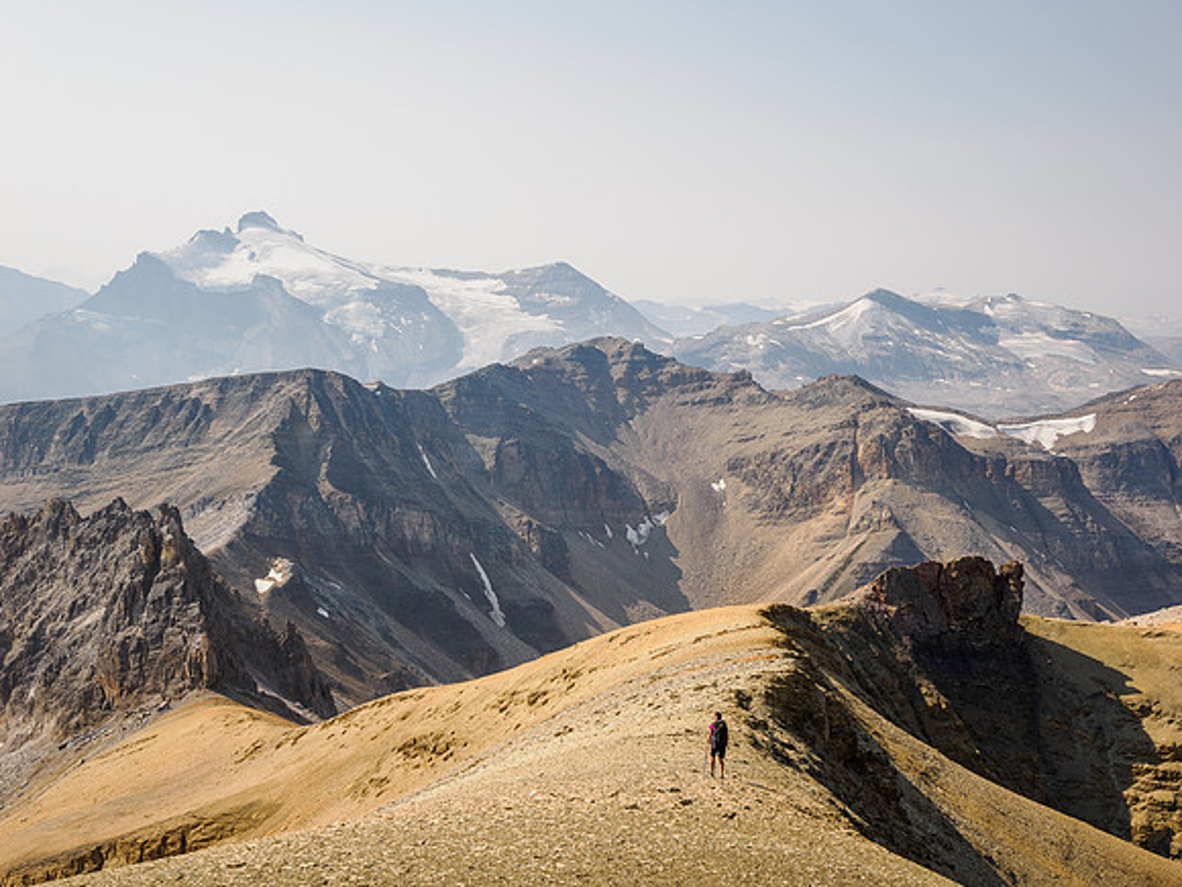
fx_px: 1229
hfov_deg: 51.4
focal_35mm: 36
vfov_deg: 39.7
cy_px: 444
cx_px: 591
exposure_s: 1/200
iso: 200
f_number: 8
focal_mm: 18
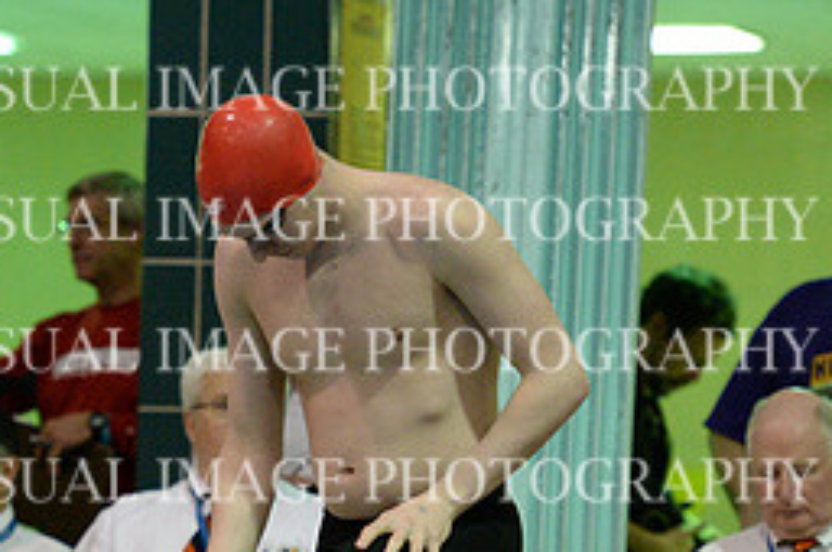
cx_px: 348
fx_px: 7063
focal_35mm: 306
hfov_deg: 6.7
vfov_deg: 4.5
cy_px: 546
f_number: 2.8
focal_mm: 135
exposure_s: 1/500
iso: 8000
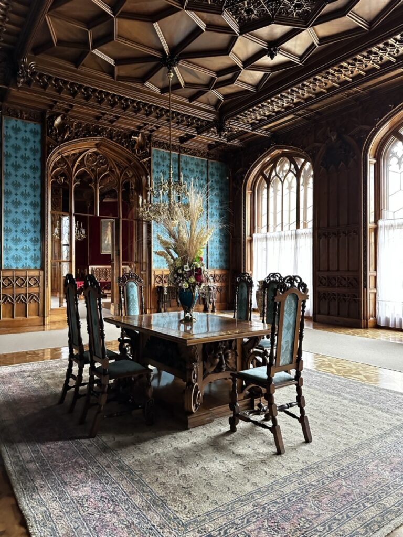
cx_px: 202
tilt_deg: +2.0
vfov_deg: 71.6
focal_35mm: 24
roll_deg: +0.0
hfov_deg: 56.8
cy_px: 268
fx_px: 373
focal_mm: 6.86
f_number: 1.78
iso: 1000
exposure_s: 1/40
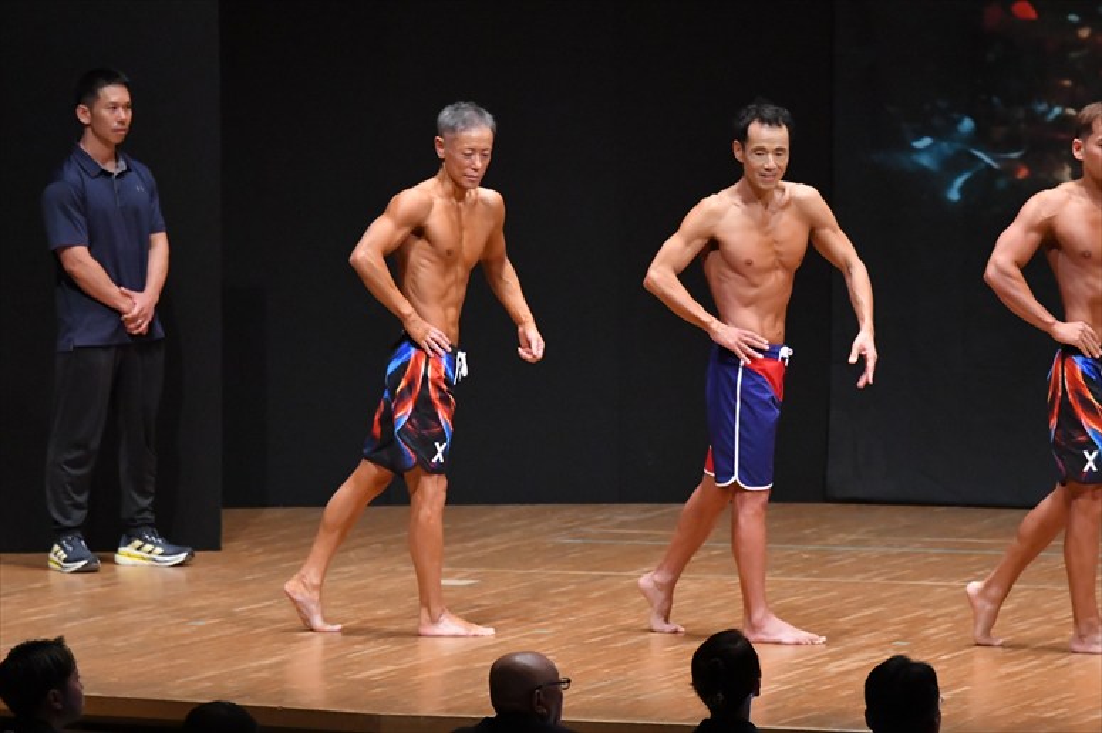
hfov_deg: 8.1
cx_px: 551
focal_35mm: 255
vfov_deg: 5.4
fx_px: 7802
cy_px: 366
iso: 8000
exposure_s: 1/400
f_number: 5.6
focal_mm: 170
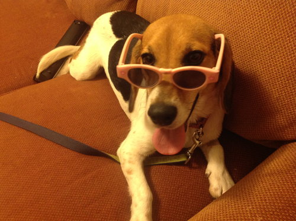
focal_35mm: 35
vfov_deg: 40.6
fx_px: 299
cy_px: 110
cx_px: 148
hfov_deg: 52.7
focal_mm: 4.28
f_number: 2.4
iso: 250
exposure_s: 1/15
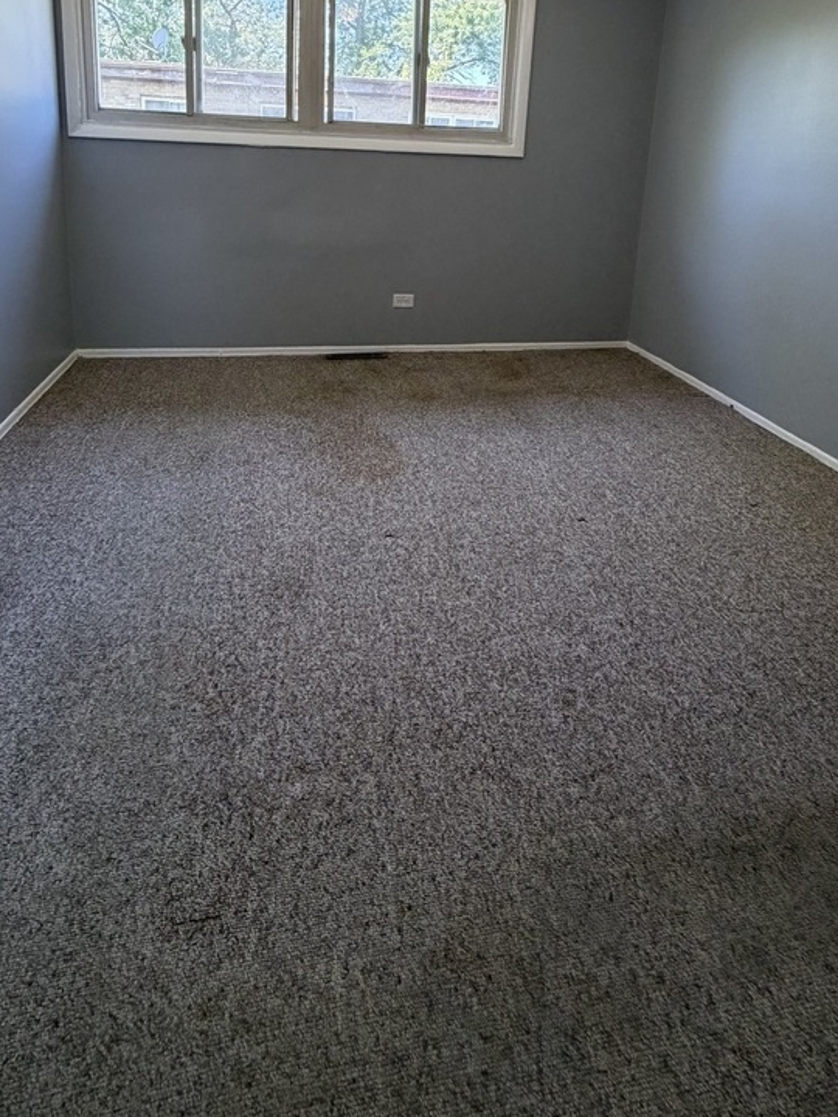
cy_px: 289
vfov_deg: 73.8
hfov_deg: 63.4
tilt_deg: -11.4
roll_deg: -2.7
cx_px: 416
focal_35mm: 21
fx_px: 678
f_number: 2.2
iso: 320
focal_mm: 2.22
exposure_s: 1/120
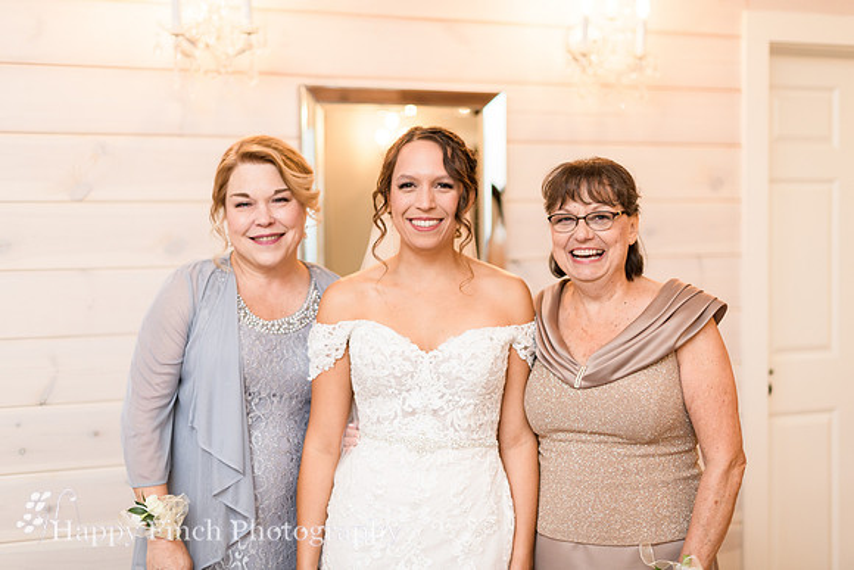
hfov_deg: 39.3
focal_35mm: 50
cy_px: 283
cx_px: 430
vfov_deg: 26.8
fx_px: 1195
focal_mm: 50
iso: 400
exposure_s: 1/160
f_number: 1.8
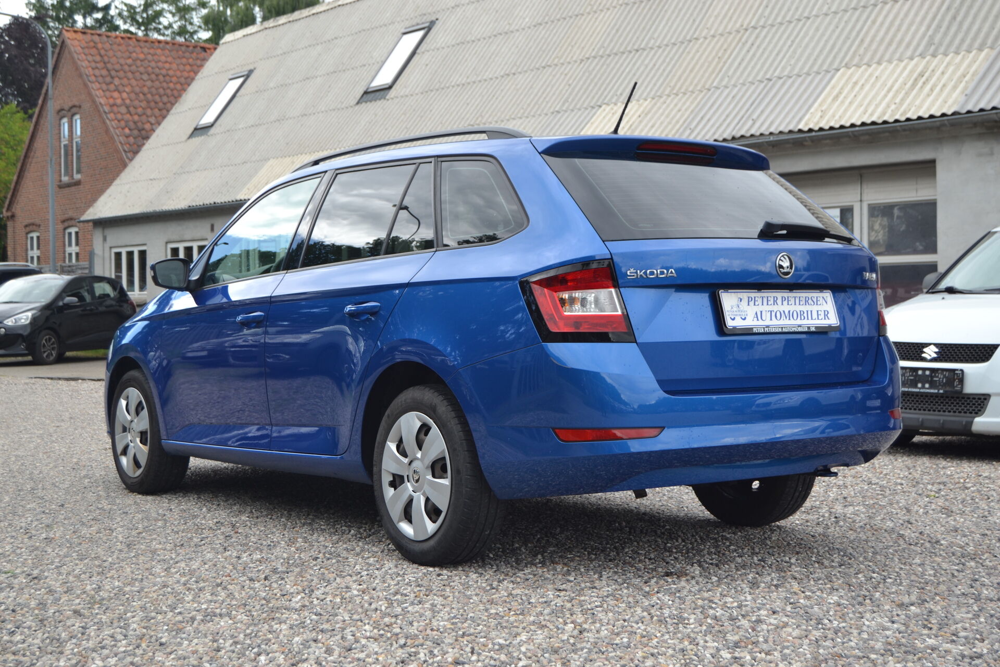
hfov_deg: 41.1
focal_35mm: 48
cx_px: 500
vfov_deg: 28.1
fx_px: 1333
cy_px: 334
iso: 100
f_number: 5.6
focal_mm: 32
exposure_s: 1/125
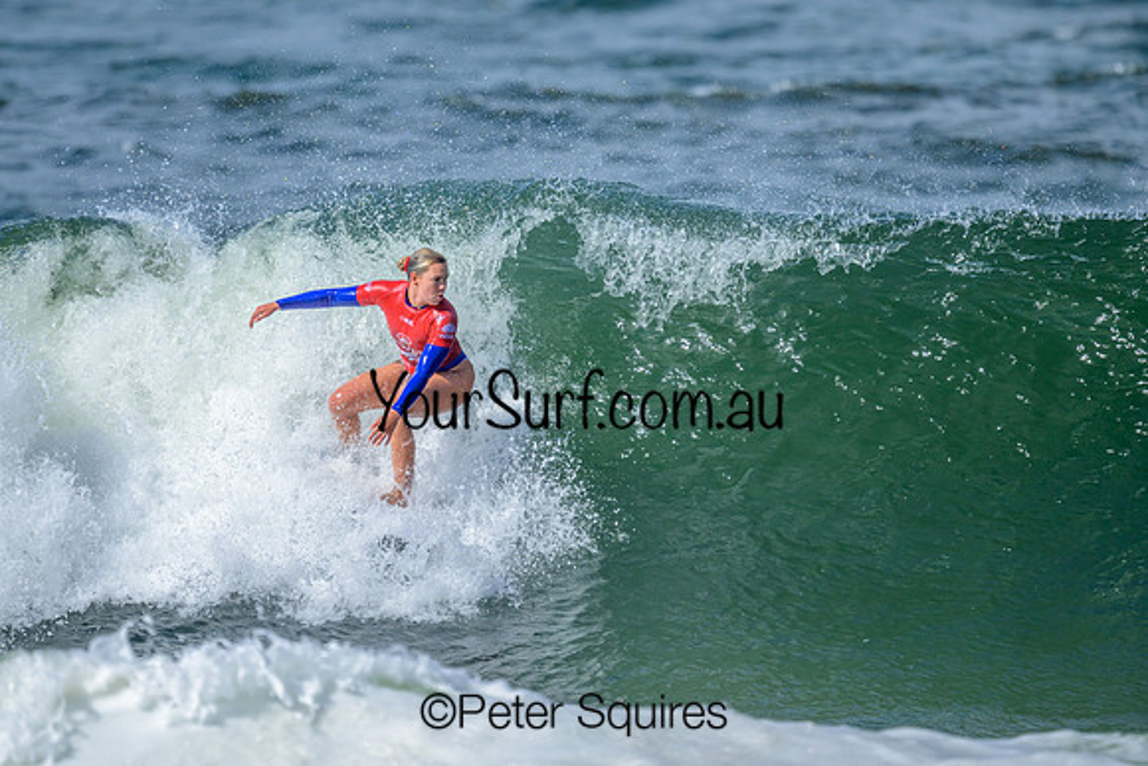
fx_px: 35086
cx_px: 451
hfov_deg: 1.9
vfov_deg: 1.3
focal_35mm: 1100
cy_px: 308
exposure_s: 1/2000
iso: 250
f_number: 6.3
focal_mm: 800
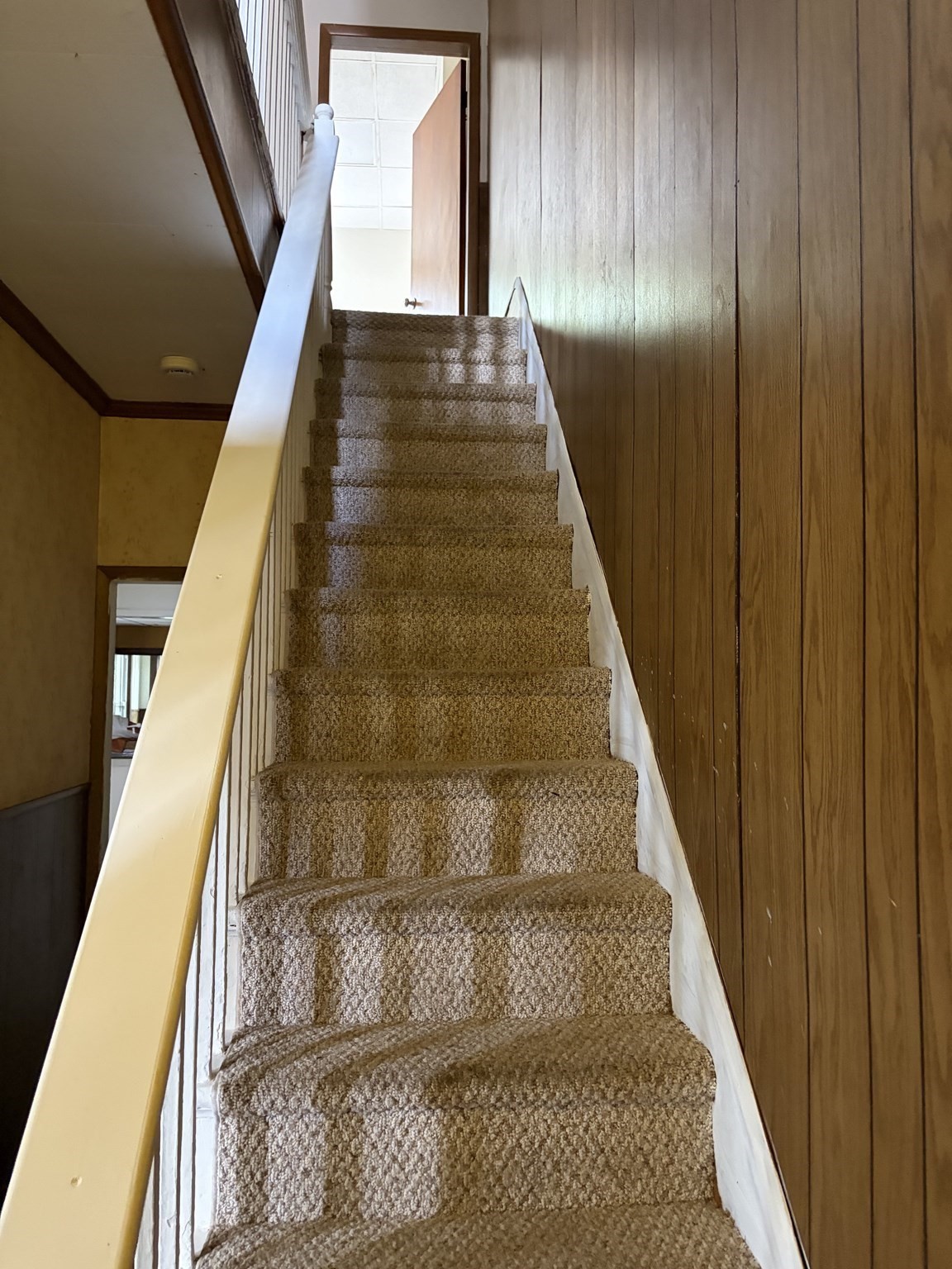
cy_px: 634
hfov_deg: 53.1
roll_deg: -1.6
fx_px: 953
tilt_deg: +2.4
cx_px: 476
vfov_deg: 67.3
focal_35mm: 26
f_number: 1.6
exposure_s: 1/40
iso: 640
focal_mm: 5.96
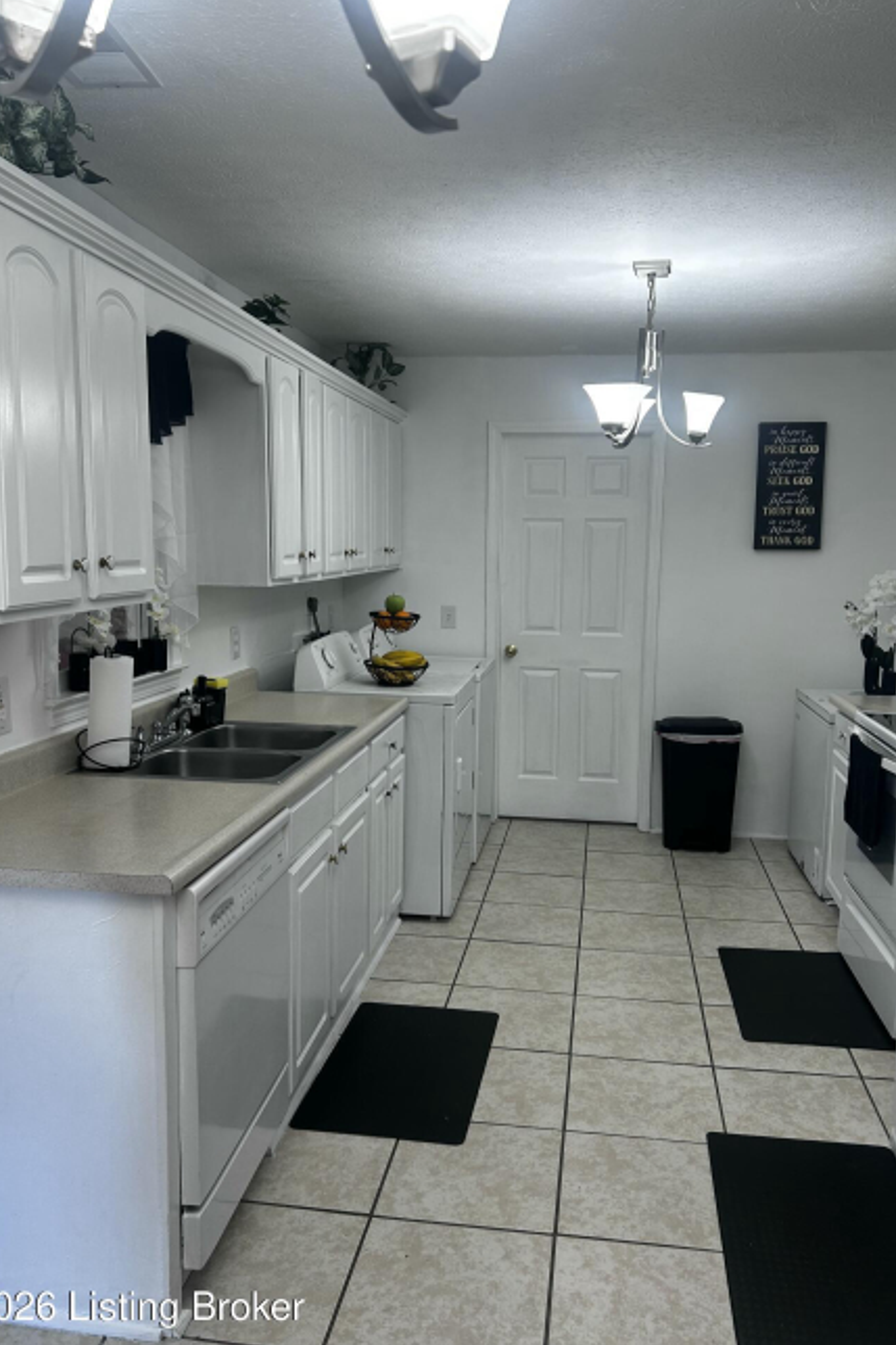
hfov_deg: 46.4
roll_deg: -1.2
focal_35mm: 28
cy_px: 674
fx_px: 1046
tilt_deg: -7.6
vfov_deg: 65.5
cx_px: 459
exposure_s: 1/120
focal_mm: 5.7
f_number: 1.5
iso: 50
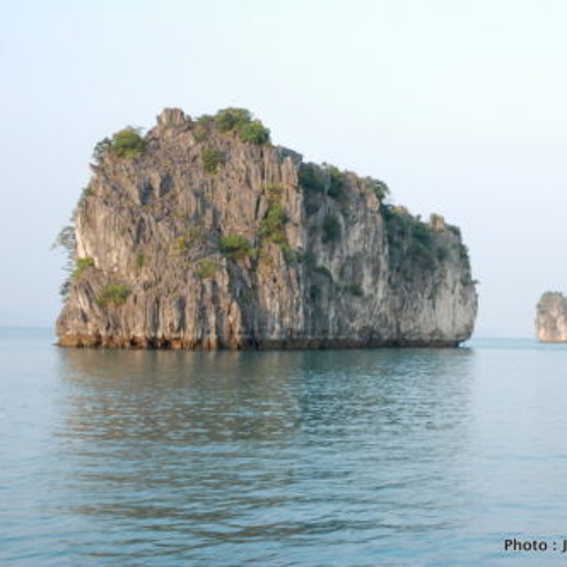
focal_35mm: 60
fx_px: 1105
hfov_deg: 28.4
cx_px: 420
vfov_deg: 28.8
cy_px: 284
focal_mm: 31
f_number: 11
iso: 100
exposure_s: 1/20
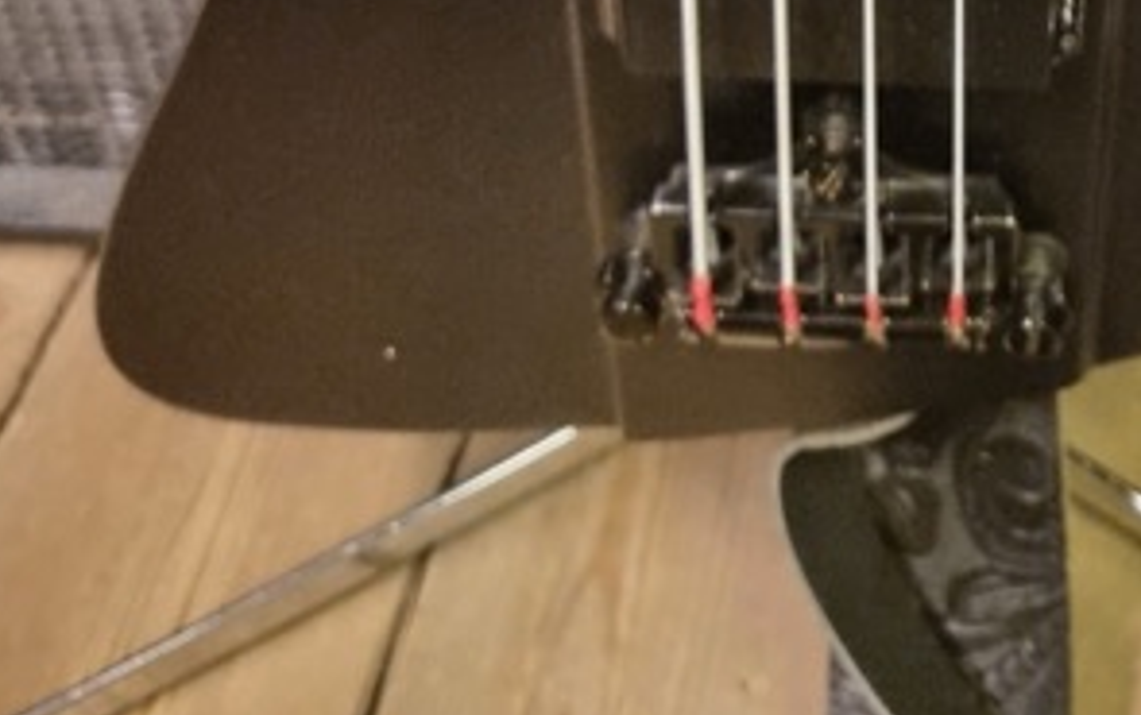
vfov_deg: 16.6
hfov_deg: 31.8
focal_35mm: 62
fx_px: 1930
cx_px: 955
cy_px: -665
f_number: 1.8
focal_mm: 6.7
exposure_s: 1/25
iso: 1250
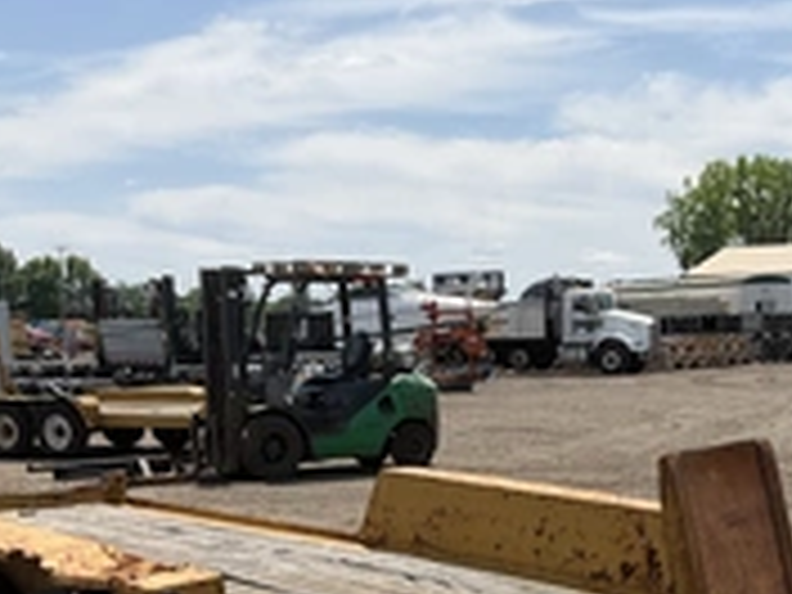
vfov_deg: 21.0
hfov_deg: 29.3
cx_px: 504
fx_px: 1510
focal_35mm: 66
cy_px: 670
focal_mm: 3
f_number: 1.8
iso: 25
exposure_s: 1/2141
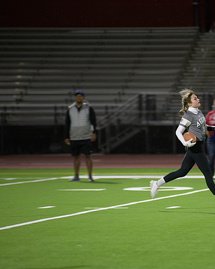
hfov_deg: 5.5
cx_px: 177
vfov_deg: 6.8
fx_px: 2251
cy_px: 134
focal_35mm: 283
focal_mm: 200
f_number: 2.8
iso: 1100
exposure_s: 1/200
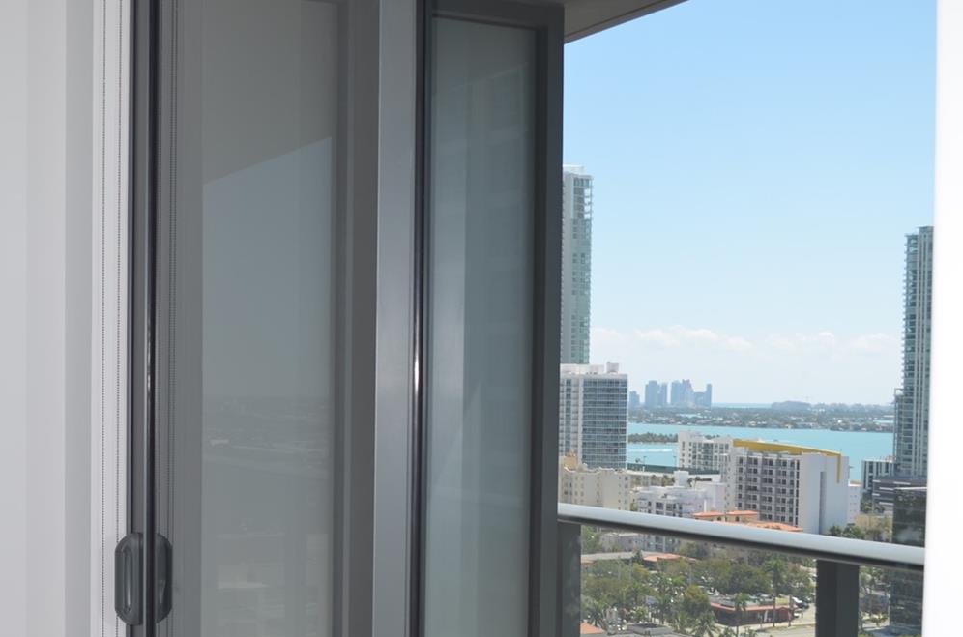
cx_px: 277
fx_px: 1414
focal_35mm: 53
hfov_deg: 37.0
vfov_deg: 25.1
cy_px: 465
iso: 100
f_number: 5
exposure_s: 1/200
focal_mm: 22
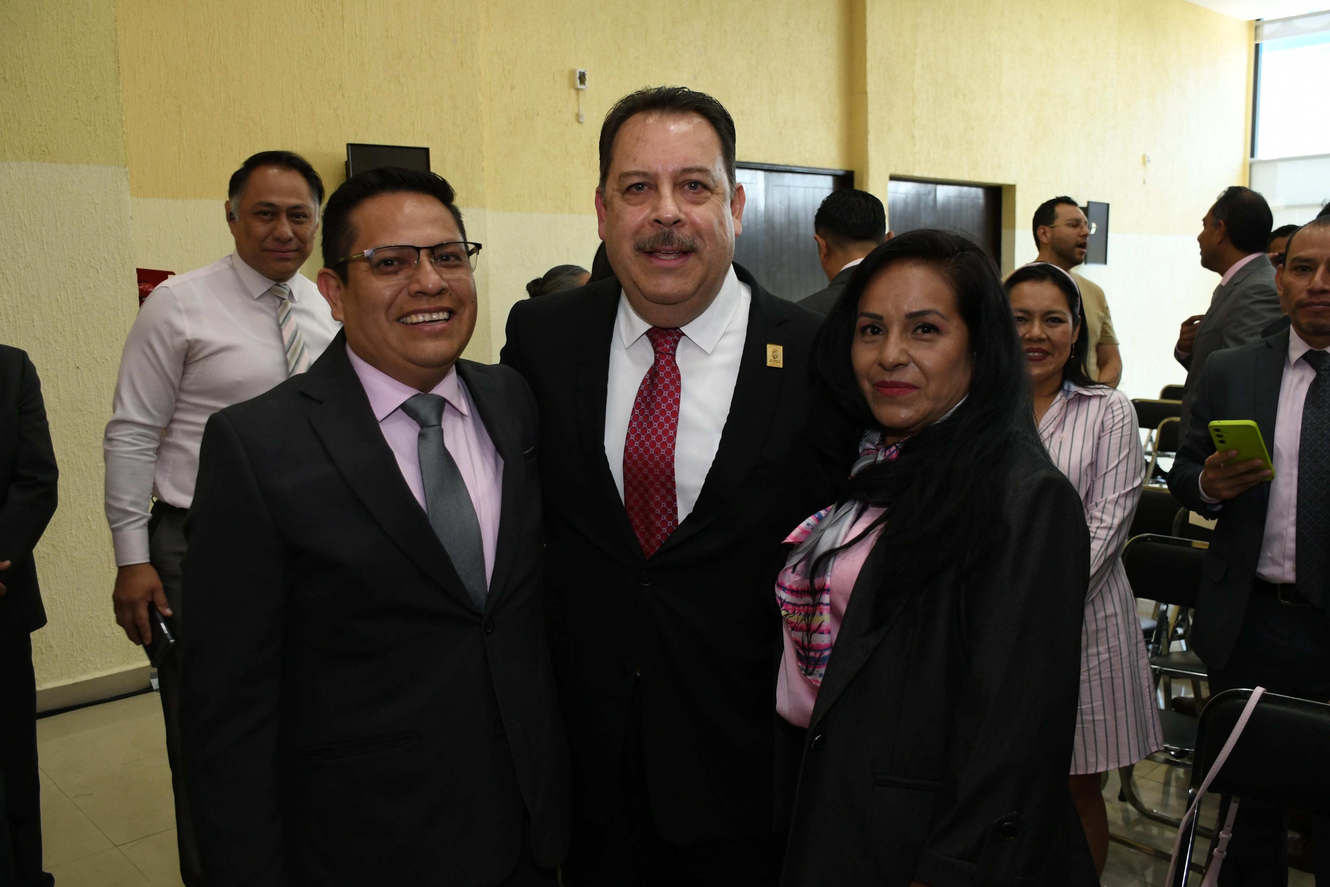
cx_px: 665
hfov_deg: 57.2
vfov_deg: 40.0
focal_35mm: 33
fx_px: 1219
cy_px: 444
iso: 800
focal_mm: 22
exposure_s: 1/100
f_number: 3.5
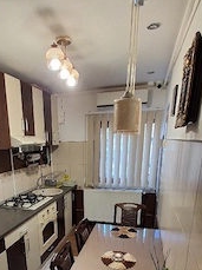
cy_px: 205
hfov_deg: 48.7
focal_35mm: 28
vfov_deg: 59.8
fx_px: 218
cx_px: 66
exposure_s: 1/50
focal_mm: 1.64
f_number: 2.2
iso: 160
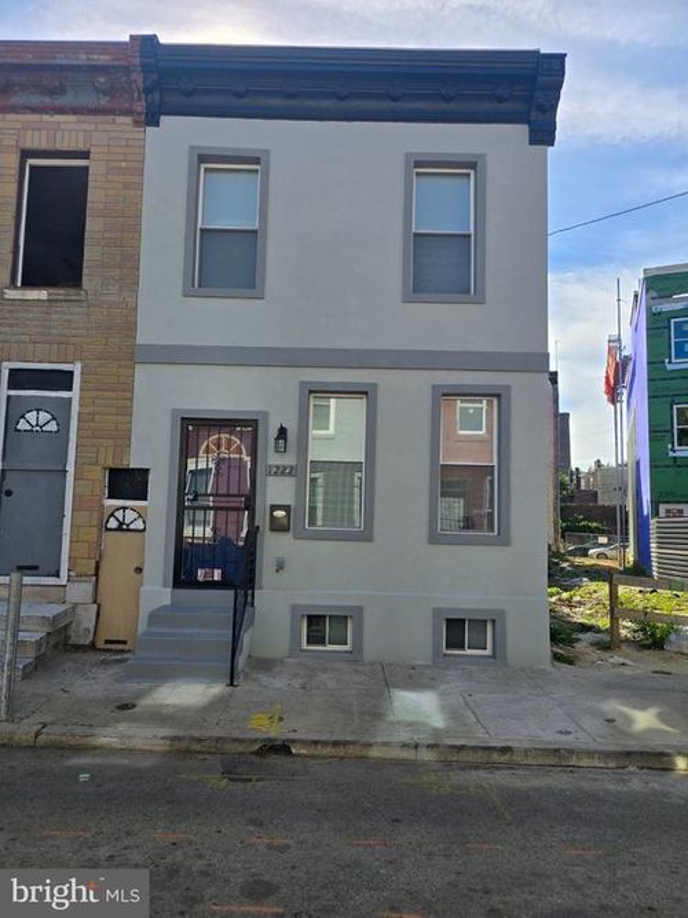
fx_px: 610
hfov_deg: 58.9
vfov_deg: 73.9
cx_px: 344
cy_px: 459
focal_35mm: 23
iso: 12
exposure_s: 1/823
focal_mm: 6.3
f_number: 1.7
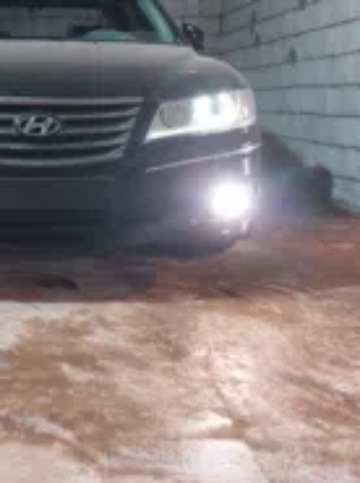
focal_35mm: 52
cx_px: 57
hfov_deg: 27.2
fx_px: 724
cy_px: 157
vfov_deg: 36.5
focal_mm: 5.23
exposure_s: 1/50
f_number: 1.8
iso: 500
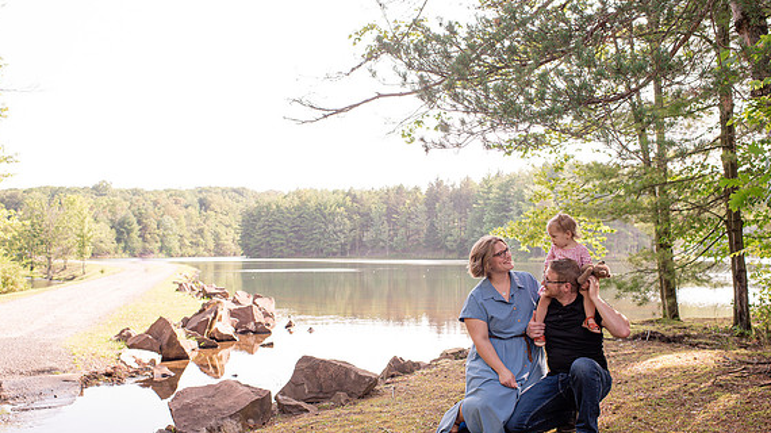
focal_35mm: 39
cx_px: 383
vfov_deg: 30.3
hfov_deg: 51.6
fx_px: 797
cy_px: 250
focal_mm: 35
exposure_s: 1/400
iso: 400
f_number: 5
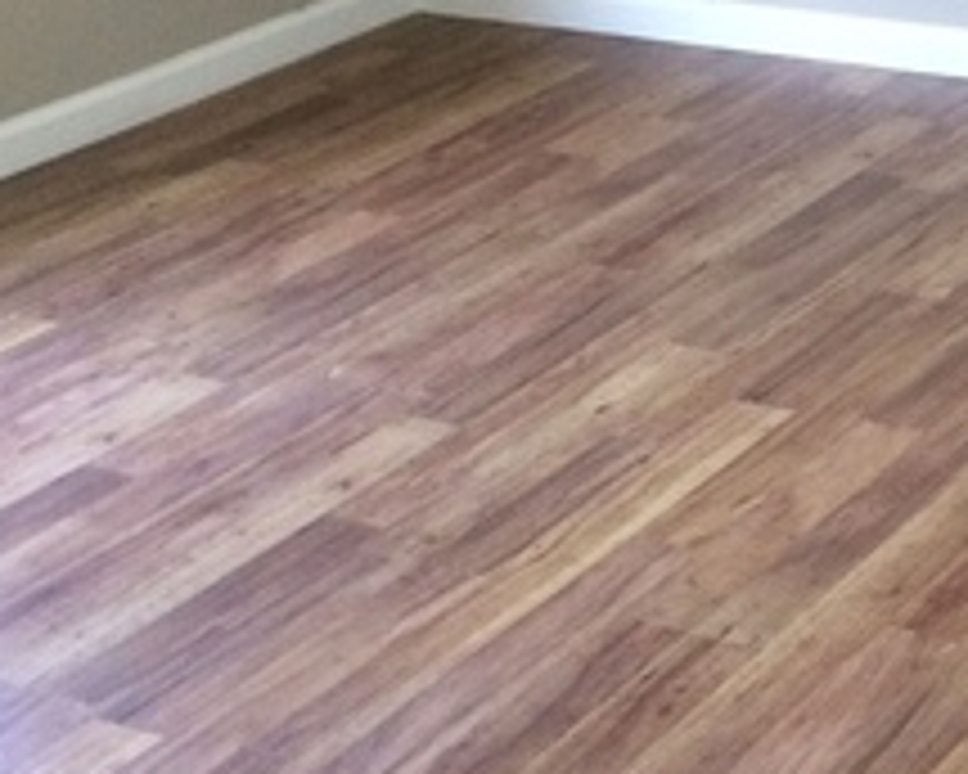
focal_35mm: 88
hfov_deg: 20.7
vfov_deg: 17.4
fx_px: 2521
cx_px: 1067
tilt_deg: -23.8
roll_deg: +4.2
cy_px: 317
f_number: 2.2
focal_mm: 4.15
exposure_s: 1/30
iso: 160
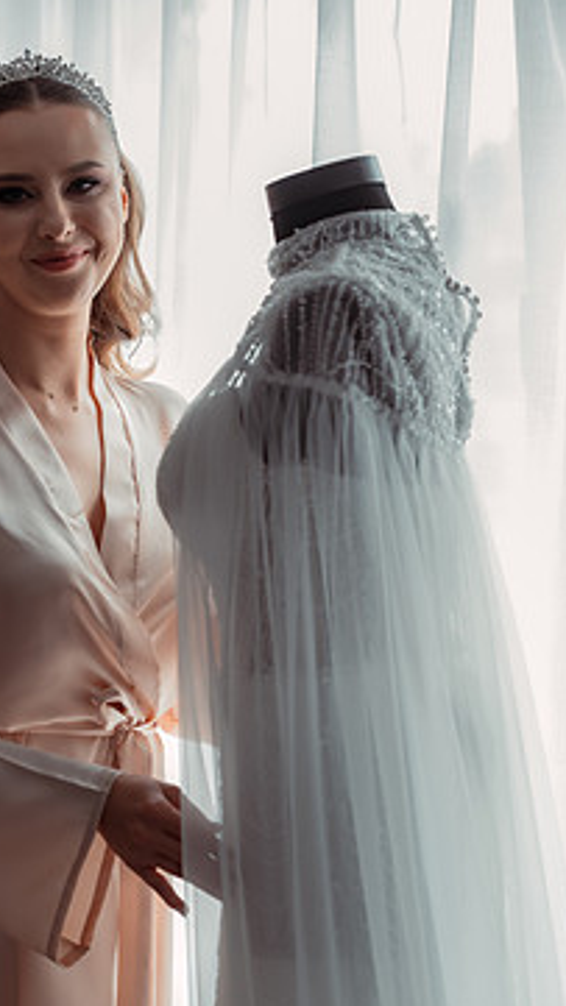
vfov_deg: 19.3
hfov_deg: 10.9
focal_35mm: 111
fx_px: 2962
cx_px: 171
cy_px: 555
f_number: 3.2
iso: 1600
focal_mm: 85
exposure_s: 1/400
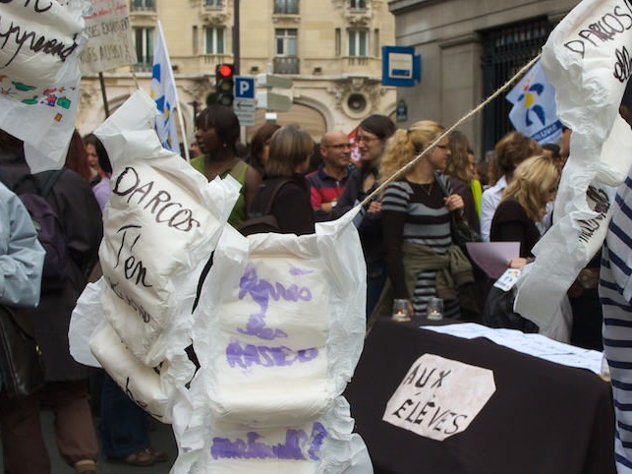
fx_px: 1004
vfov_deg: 26.5
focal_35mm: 55
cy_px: 277
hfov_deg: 34.9
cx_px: 365
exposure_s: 1/200
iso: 200
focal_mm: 24
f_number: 7.1
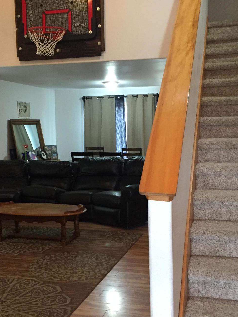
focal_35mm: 45
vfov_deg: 42.1
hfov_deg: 32.2
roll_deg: +0.0
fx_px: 412
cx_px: 108
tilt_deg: -6.2
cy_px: 163
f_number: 2.2
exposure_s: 1/30
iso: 250
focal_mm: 4.15
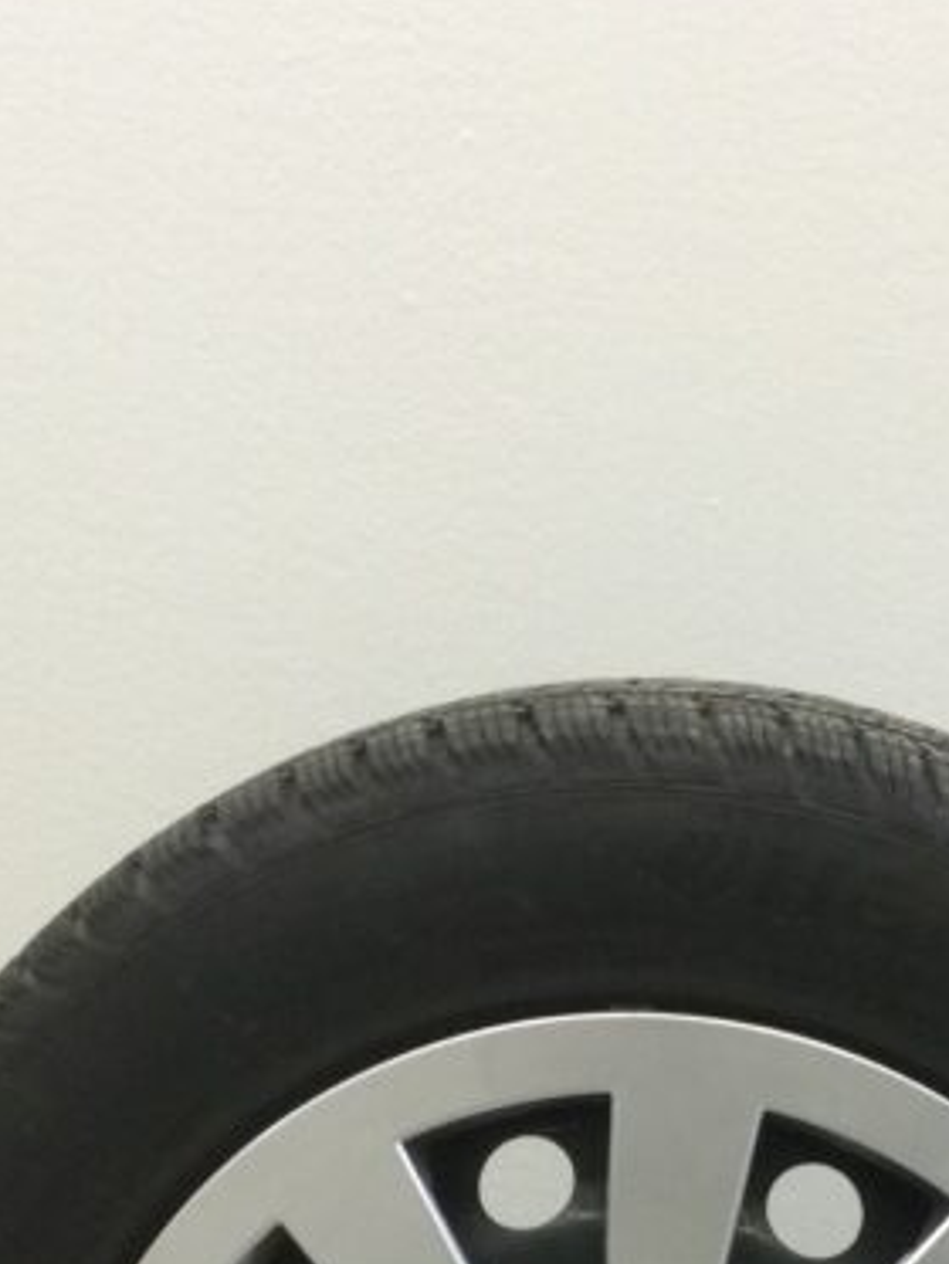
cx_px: 746
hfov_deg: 17.2
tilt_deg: -22.1
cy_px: 1254
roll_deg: +4.3
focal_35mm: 85
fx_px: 3105
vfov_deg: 22.2
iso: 160
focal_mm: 3.3
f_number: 2.4
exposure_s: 1/33
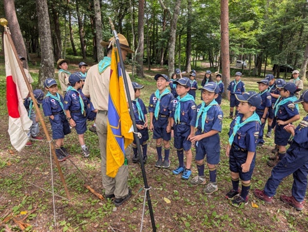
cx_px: 154
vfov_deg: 56.9
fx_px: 214
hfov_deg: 71.5
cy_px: 116
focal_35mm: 24
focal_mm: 6.9
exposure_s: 1/1484
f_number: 1.68
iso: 23
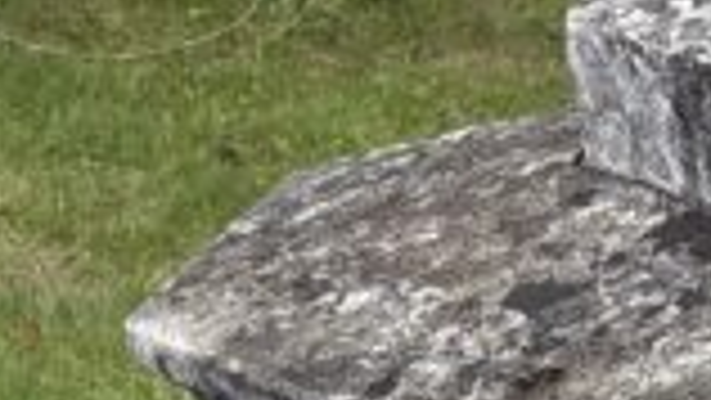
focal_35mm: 184
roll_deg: -2.3
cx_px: 1768
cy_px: 1357
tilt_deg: -33.2
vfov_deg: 5.9
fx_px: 3470
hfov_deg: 10.1
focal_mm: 5.96
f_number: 1.6
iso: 50
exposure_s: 1/2208
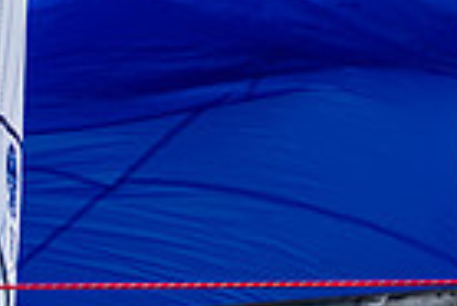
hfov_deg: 1.1
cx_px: -43
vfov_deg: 0.7
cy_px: 350
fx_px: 23865
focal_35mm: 1878
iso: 200
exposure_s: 1/3200
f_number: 5
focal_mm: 300
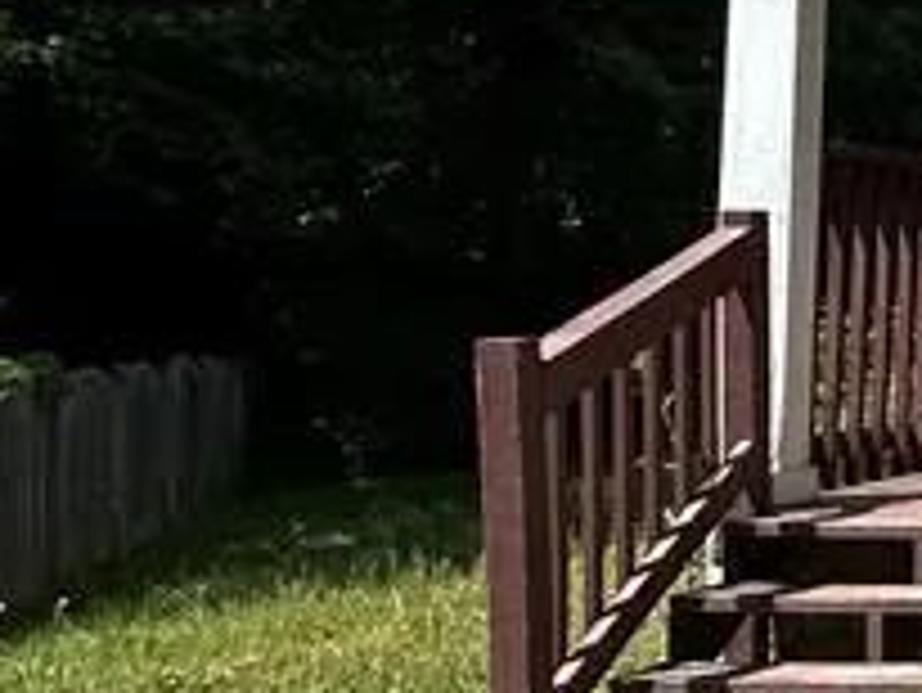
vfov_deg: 21.0
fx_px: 1866
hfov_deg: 18.3
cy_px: 297
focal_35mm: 70
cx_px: 1853
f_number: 2.2
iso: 50
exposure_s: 1/1575
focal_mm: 2.22
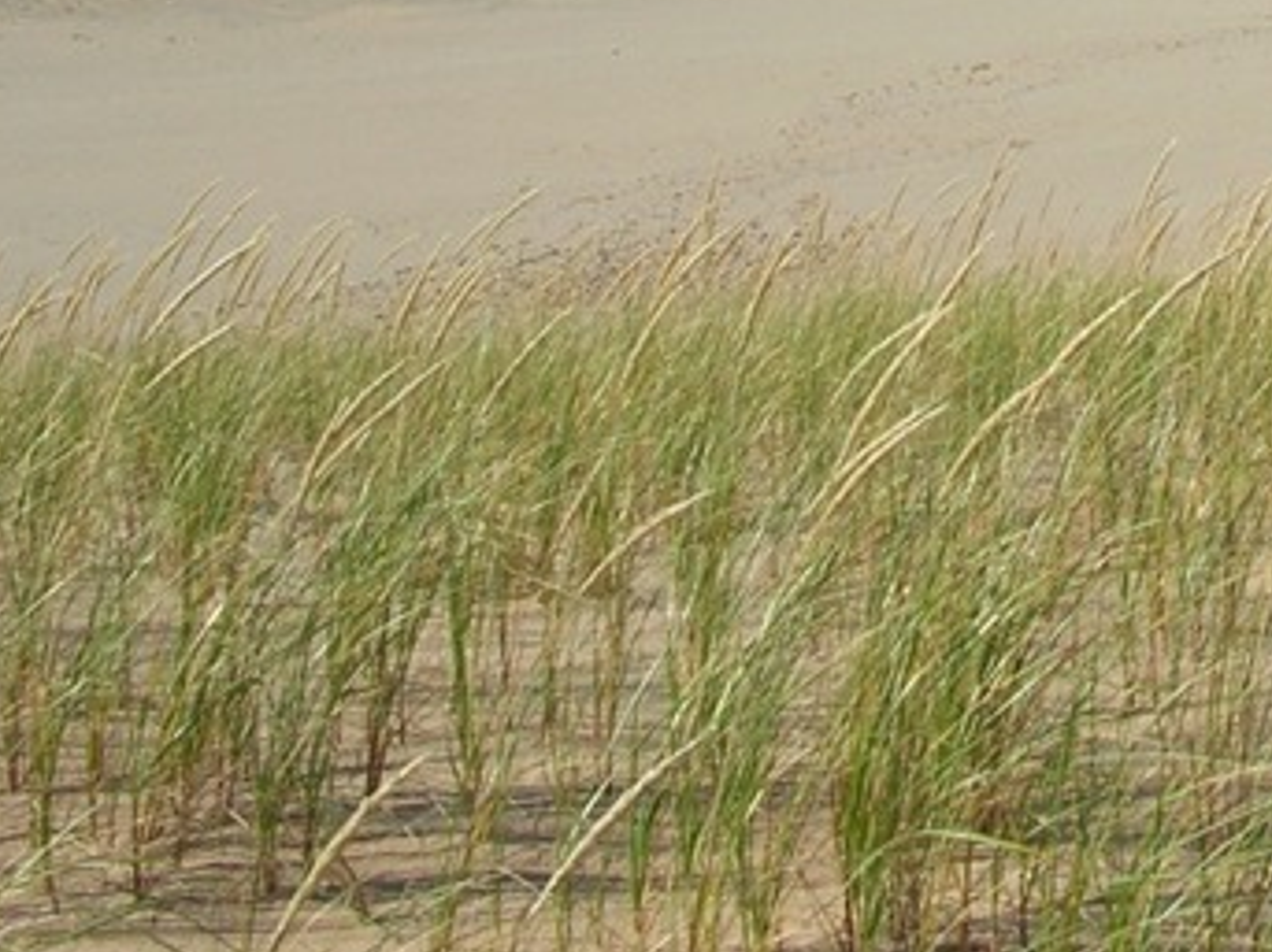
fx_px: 3747
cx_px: 1457
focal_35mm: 102
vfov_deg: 13.7
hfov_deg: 18.4
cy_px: -422
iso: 50
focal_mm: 5.8
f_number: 5.6
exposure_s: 1/292
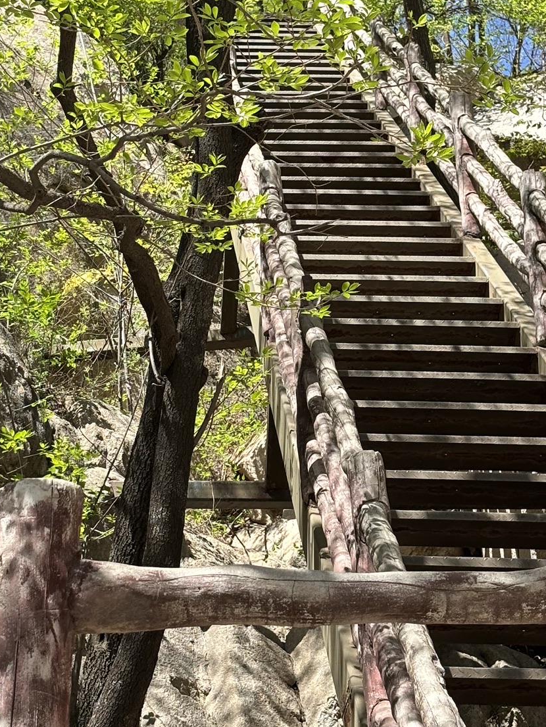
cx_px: 212
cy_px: 287
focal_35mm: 94
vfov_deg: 20.8
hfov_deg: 15.7
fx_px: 1976
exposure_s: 1/1058
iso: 32
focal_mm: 5.96
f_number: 1.6
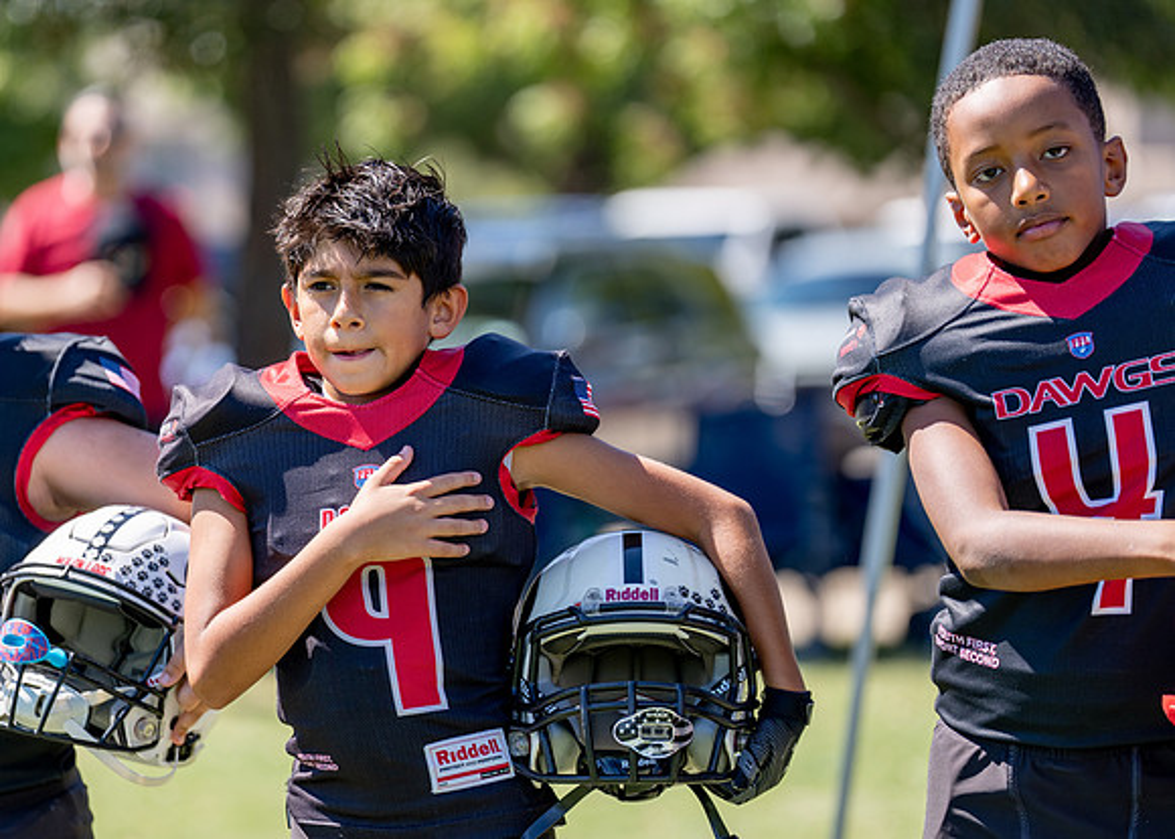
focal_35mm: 192
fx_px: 6419
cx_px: 430
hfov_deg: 10.5
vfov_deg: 7.5
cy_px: 476
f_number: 2.8
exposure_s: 1/1000
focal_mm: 154
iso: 100
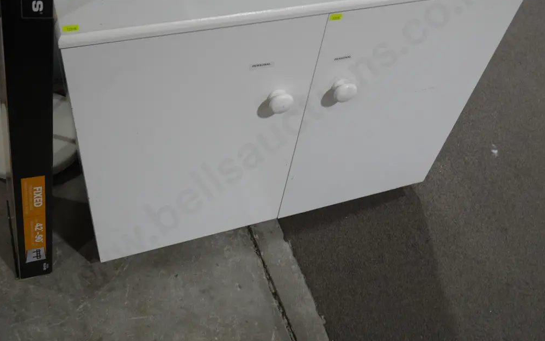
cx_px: 276
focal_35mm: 39
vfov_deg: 32.7
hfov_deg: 50.4
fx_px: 579
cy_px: 136
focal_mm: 18
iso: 200
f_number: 4
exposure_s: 1/60
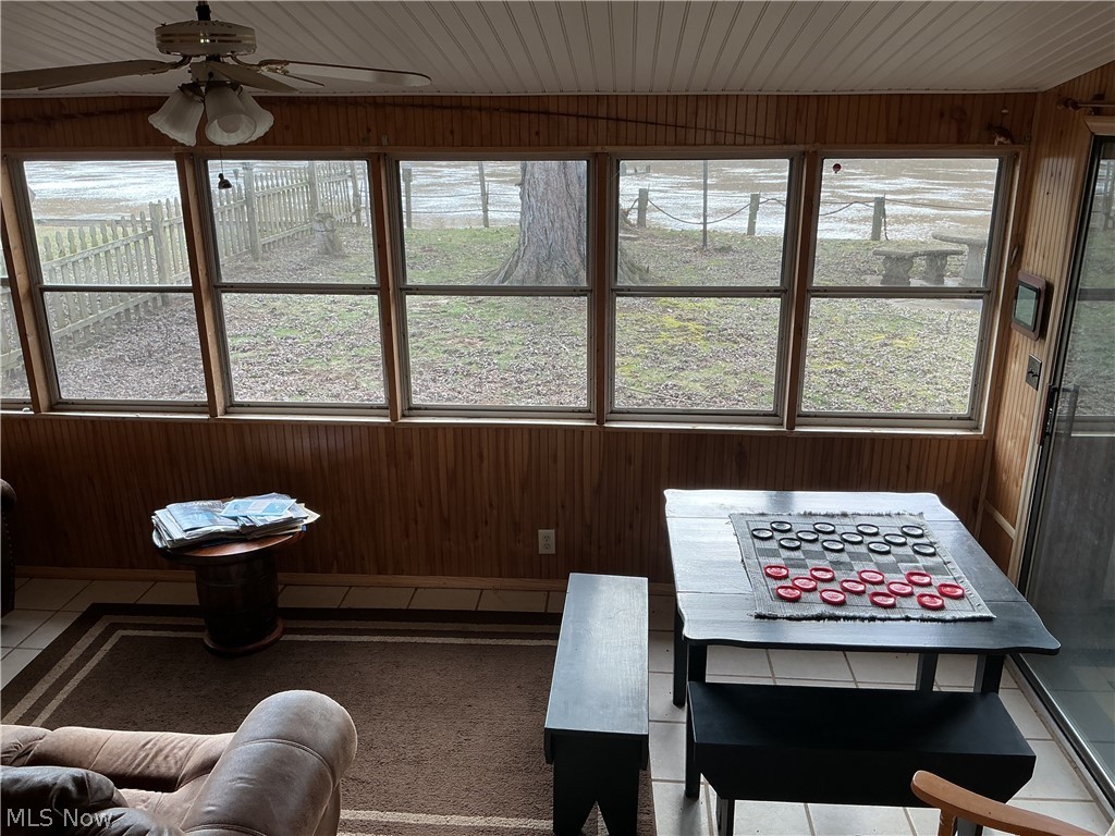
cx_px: 558
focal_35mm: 29
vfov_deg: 48.2
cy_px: 418
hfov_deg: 61.7
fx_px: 934
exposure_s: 1/120
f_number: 1.8
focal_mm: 3
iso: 32
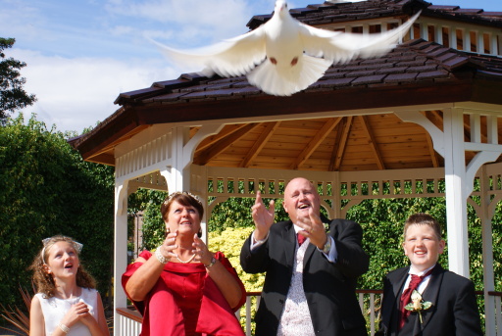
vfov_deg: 30.0
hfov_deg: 43.5
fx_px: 628
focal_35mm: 45
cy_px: 168
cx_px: 251
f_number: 9
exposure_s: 1/200
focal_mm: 30
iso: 100
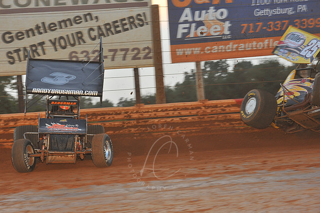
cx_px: 160
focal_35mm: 112
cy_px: 106
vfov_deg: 12.2
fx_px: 996
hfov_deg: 18.3
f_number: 7.1
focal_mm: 112
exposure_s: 1/320
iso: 800
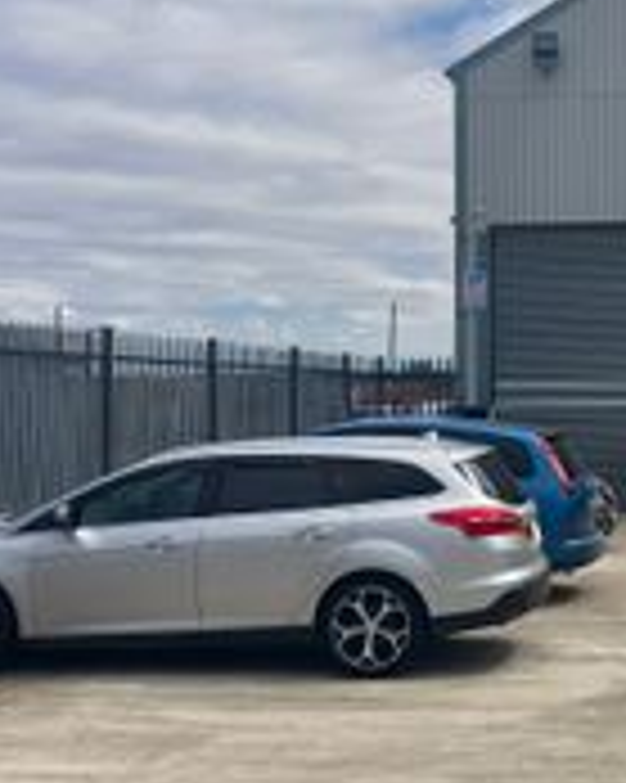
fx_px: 1460
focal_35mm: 63
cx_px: 667
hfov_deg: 22.9
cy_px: 310
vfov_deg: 30.0
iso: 32
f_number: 1.8
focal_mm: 3.99
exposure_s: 1/3247
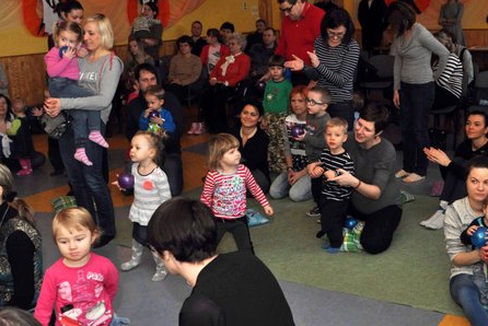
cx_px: 311
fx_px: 651
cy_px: 160
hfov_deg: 40.7
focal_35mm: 48
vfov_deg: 28.1
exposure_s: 1/60
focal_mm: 22
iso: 1250
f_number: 13
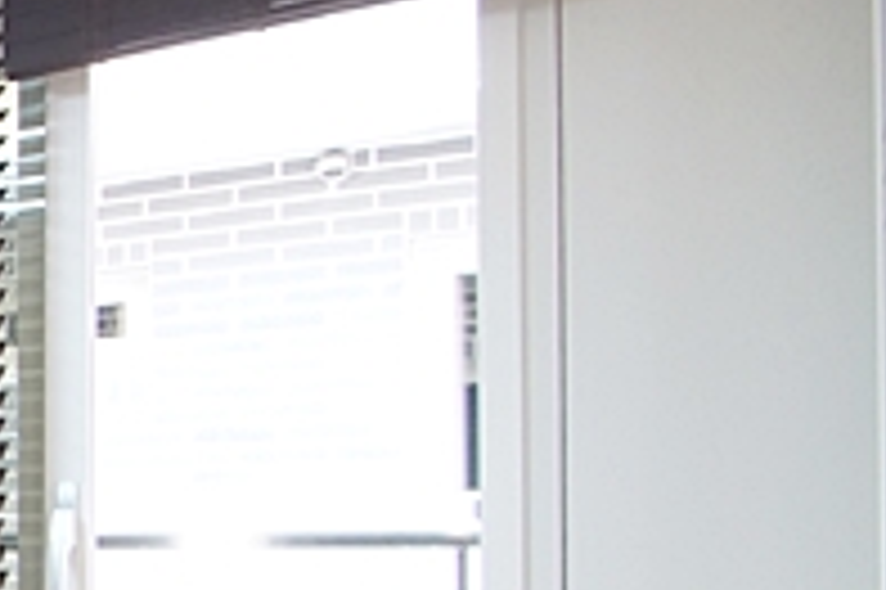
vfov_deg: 21.8
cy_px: 504
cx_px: -823
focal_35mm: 61
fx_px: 1500
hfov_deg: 20.0
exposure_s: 1/80
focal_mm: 10
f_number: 4
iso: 800
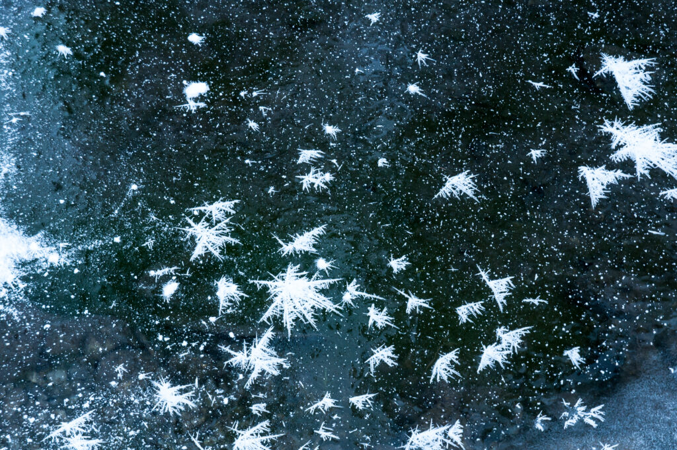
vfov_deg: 18.1
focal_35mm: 75
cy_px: 225
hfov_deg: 27.0
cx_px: 338
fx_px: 1409
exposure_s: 1/60
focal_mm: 50
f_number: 6.7
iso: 800
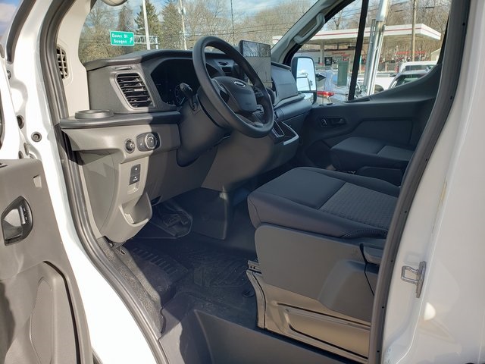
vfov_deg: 53.1
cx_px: 242
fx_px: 364
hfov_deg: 67.3
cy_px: 182
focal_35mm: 26
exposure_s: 1/288
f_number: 2.4
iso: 50
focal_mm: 4.3
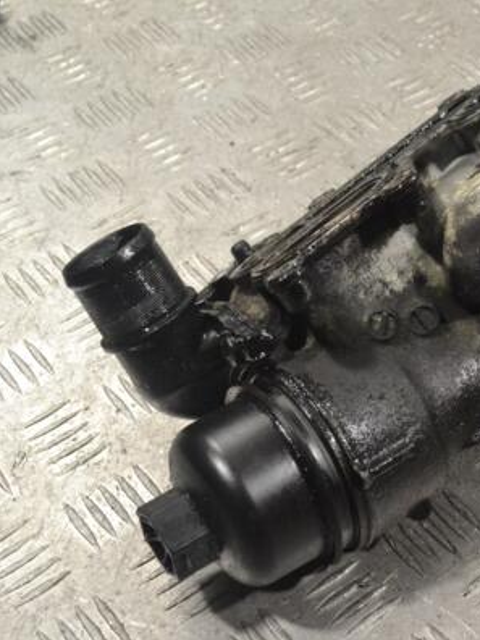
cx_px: 456
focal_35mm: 70
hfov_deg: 20.5
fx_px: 1294
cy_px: 322
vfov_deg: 27.8
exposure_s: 1/250
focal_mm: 32
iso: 3200
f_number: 8
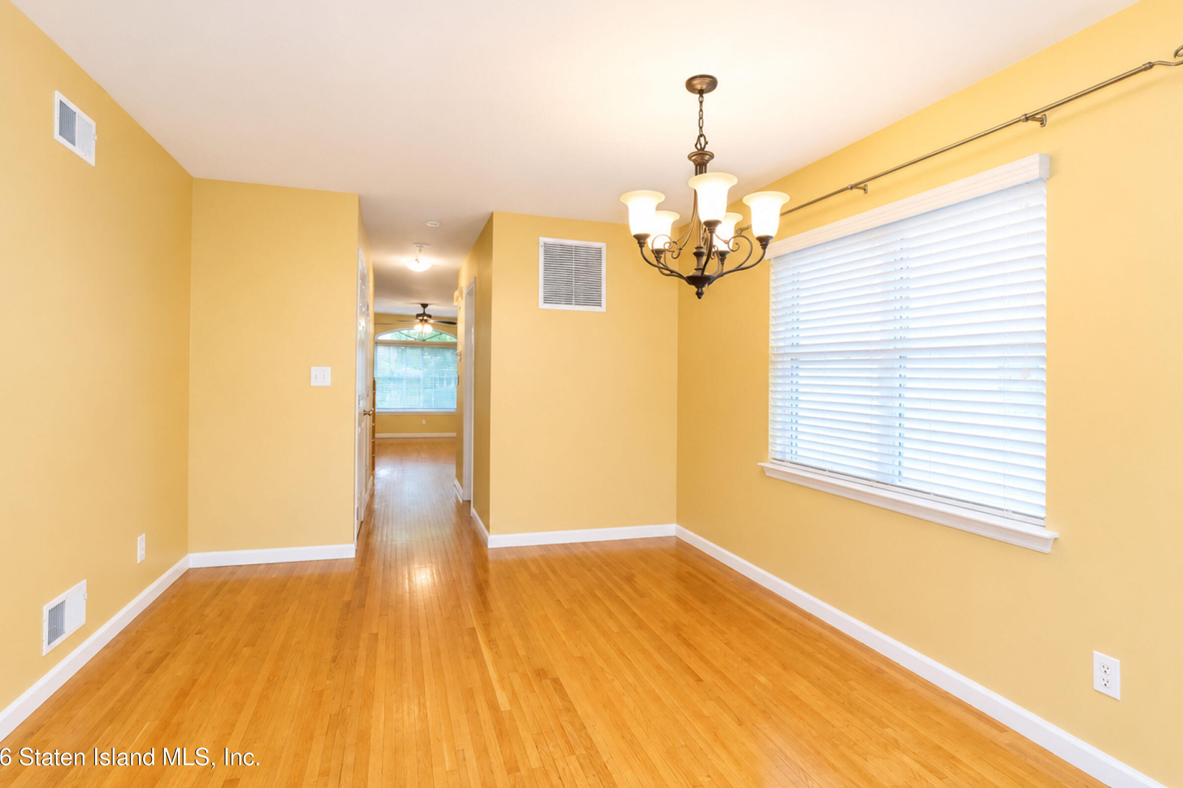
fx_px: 526
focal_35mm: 16
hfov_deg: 96.7
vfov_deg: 73.7
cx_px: 571
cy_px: 375
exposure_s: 1/60
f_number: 8
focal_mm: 10
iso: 2000
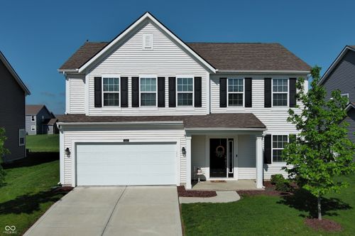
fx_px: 286
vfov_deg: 44.8
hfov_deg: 63.7
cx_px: 178
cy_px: 118
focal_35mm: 29
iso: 103
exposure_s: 1/3597
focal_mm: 10.57
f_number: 2.8
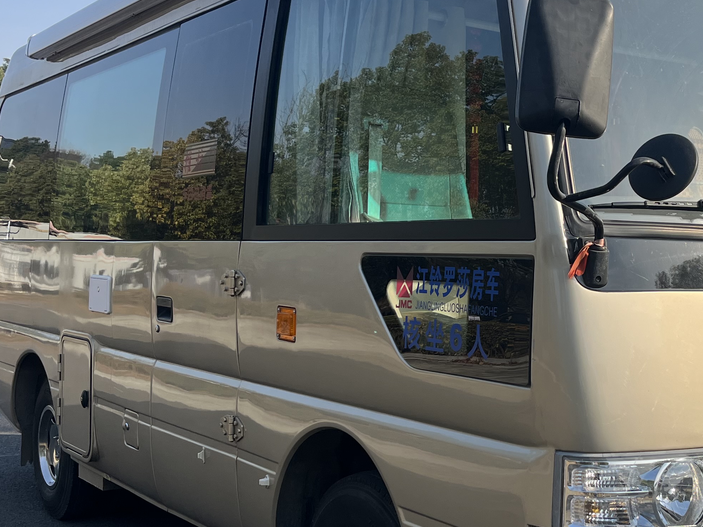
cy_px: 282
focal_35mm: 53
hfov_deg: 35.1
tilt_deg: -1.9
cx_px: 559
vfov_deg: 27.5
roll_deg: -1.1
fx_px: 1076
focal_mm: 5.1
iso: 50
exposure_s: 1/2358
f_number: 1.6
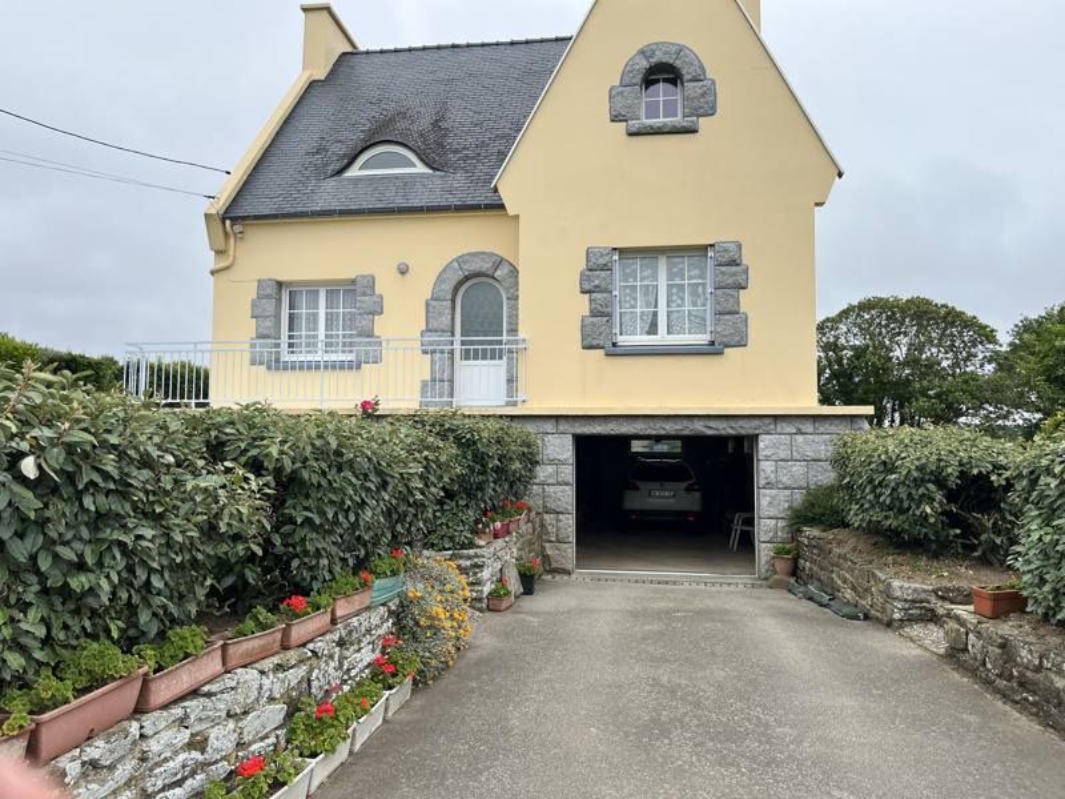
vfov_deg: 53.1
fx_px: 800
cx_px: 532
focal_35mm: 26
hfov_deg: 67.3
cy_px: 400
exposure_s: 1/2222
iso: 50
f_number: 1.6
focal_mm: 5.1
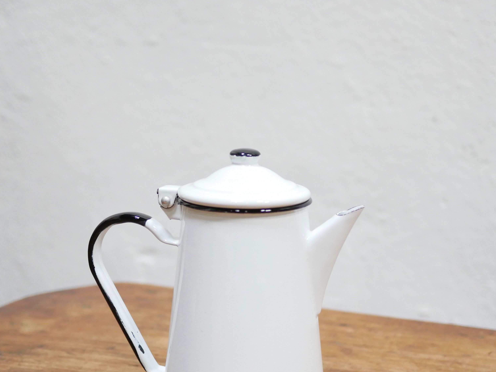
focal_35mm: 61
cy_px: 274
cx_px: 279
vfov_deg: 23.8
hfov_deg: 31.6
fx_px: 874
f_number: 1.7
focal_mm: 20
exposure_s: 1/60
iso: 1250
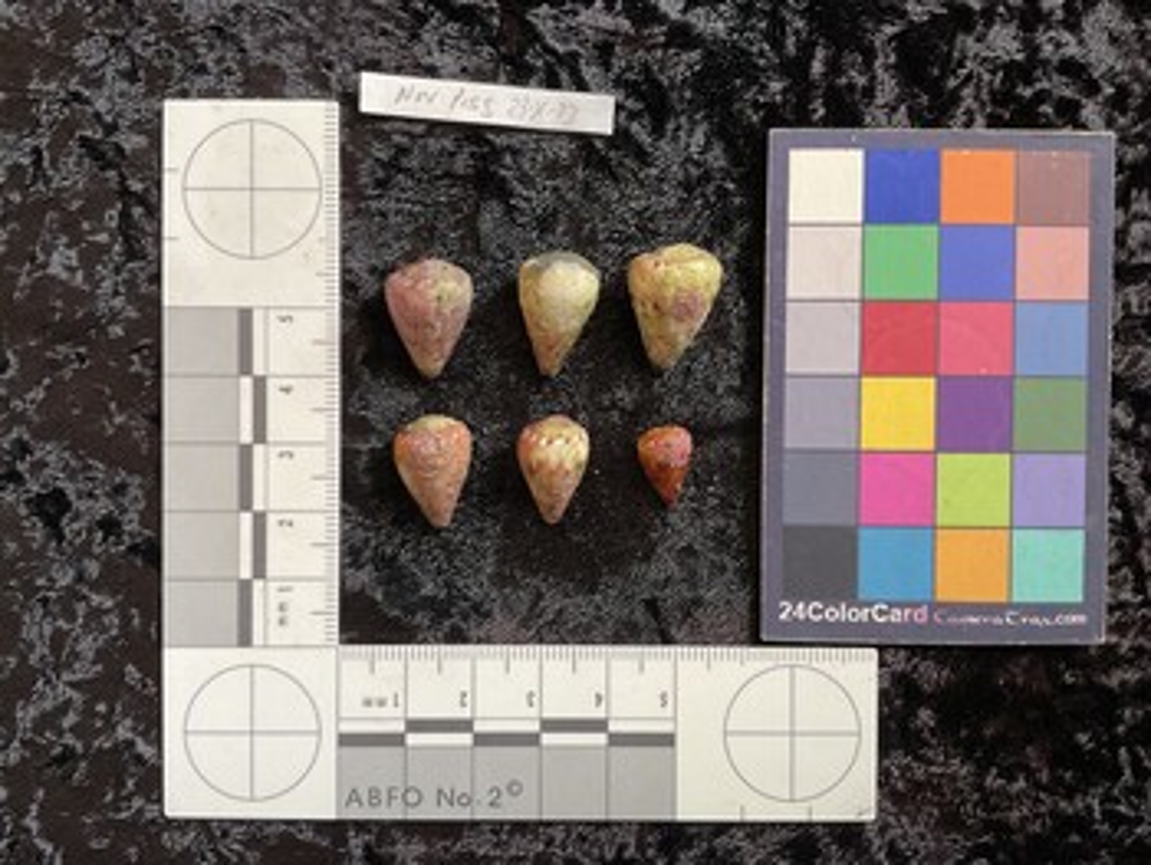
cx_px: 576
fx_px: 965
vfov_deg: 48.3
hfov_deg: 61.6
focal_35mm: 29
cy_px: 432
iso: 80
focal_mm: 3
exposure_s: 1/60
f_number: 1.8
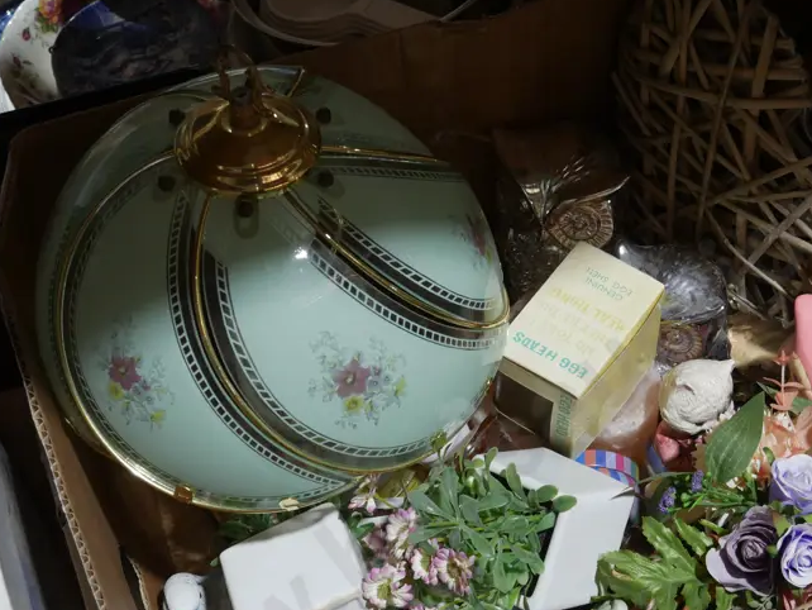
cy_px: 366
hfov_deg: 28.5
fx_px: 1572
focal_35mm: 67
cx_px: 621
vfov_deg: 21.9
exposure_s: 1/60
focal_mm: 21
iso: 400
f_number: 4.6
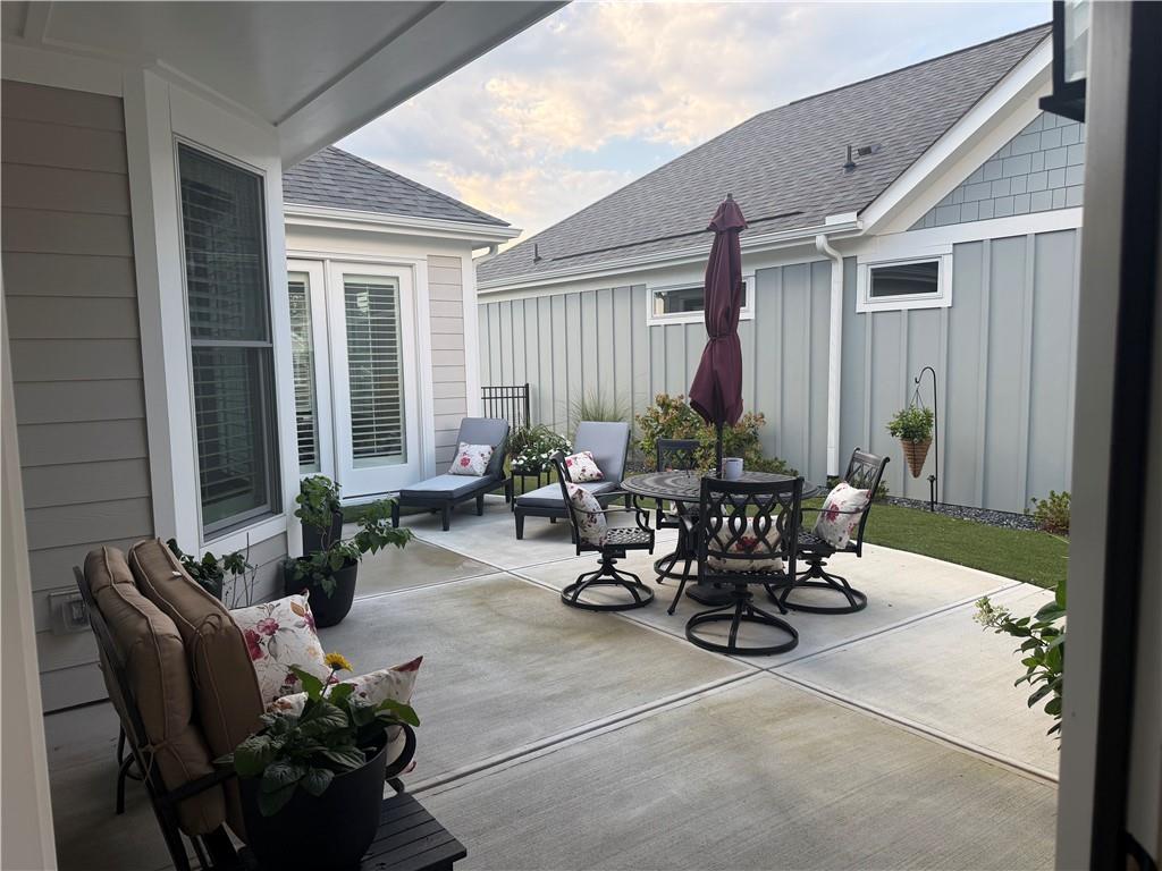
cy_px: 436
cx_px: 581
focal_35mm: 24
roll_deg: +0.9
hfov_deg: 71.6
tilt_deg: -6.3
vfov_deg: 56.8
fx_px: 806
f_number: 1.78
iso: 100
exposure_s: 1/742
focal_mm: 6.76
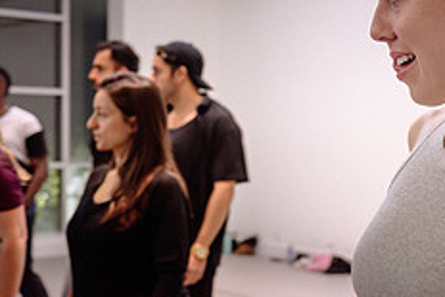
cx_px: 470
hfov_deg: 25.9
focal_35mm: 73
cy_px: 156
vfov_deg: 18.7
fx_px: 903
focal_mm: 24
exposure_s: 1/160
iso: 1600
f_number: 2.8
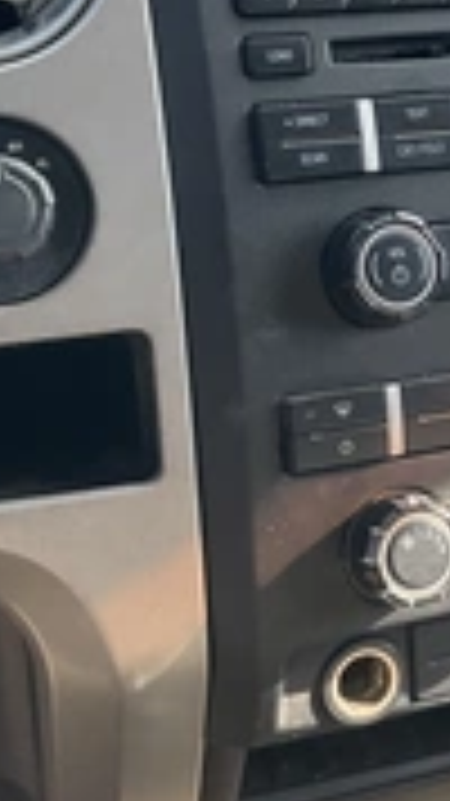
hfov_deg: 16.7
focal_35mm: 71
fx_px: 1508
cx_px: 432
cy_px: 274
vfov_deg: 29.6
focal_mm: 3
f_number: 1.8
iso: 20
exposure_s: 1/122
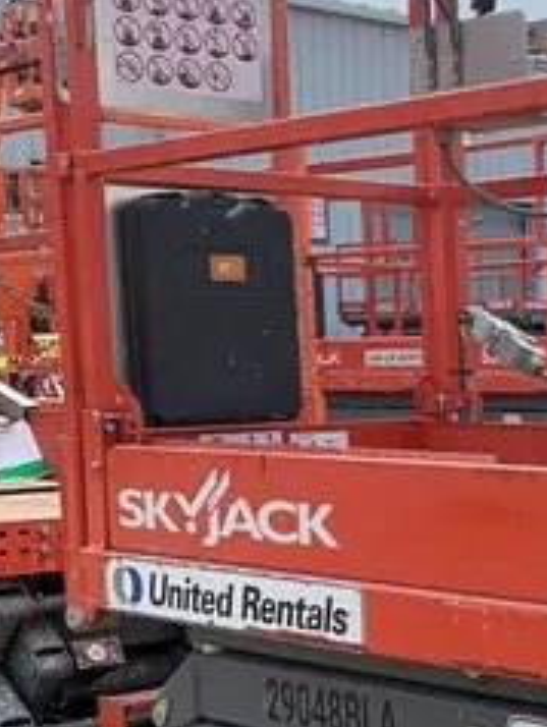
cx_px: 712
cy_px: 576
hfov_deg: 17.3
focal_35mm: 80
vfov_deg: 24.0
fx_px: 1683
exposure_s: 1/2114
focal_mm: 4.25
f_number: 1.8
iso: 25
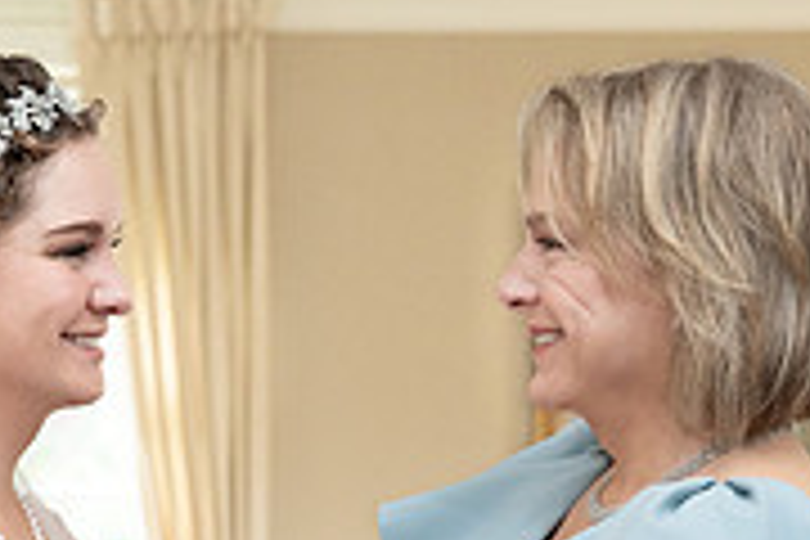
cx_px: 22
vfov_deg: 8.5
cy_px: 749
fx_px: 3555
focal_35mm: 158
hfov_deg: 12.9
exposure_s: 1/250
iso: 1600
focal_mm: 49
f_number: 4
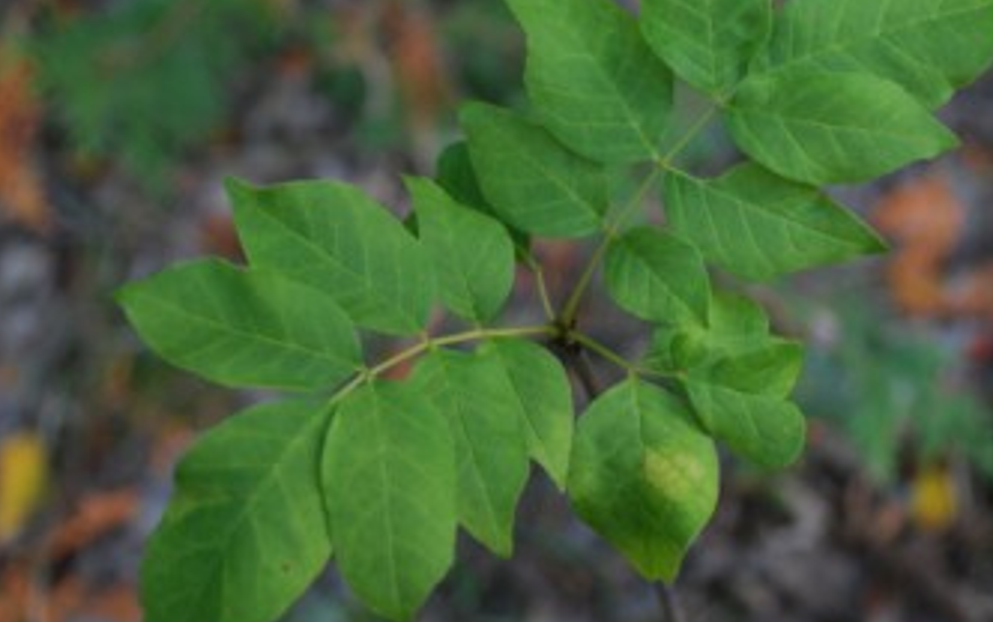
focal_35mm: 59
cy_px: 290
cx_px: 520
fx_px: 1598
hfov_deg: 34.5
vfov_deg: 22.0
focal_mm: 32
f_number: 4.8
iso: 320
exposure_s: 1/60
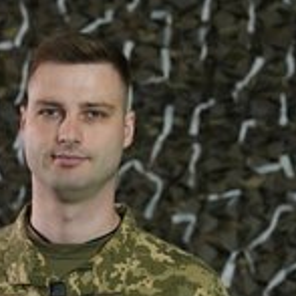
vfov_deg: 14.9
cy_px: 265
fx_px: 1122
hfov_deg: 14.9
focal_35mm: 116
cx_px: 40
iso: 500
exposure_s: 1/50
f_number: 2.8
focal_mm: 50
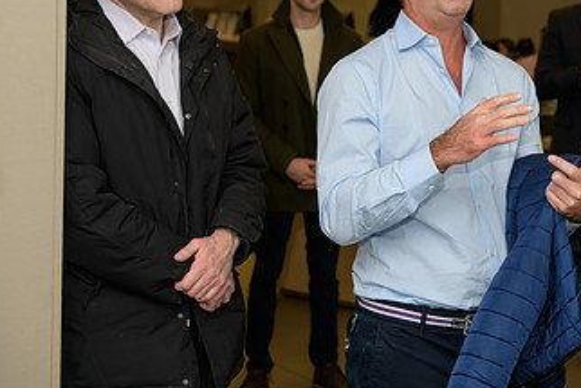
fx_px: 1308
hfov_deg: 24.5
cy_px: 68
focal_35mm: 81
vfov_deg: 16.7
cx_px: 502
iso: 200
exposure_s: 1/125
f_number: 3.2
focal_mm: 45
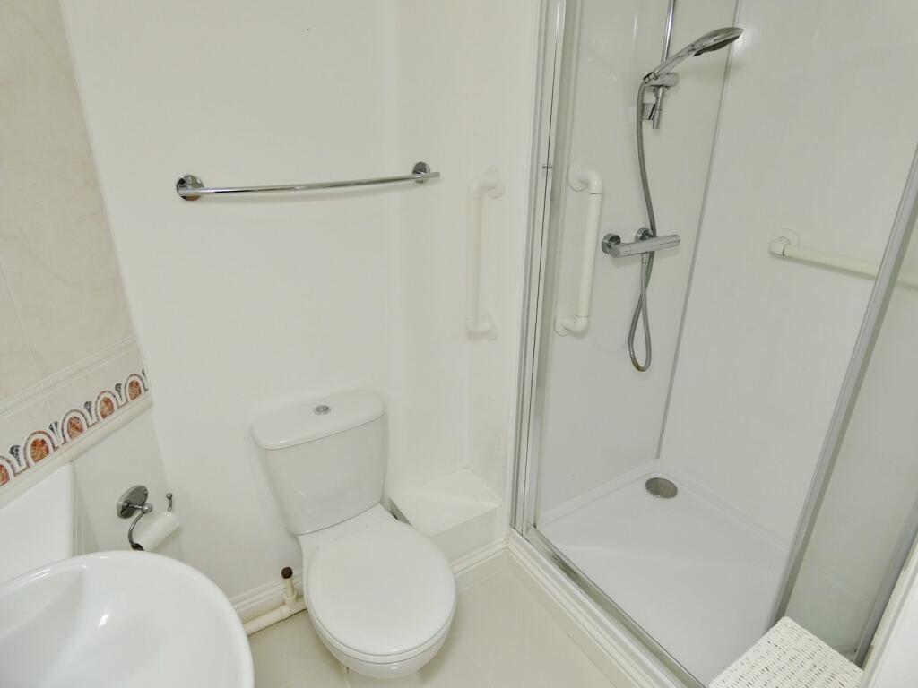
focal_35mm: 20
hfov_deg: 81.7
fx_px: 530
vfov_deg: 66.0
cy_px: 344
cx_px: 459
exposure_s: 1/40
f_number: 2.8
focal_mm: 3.6
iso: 80
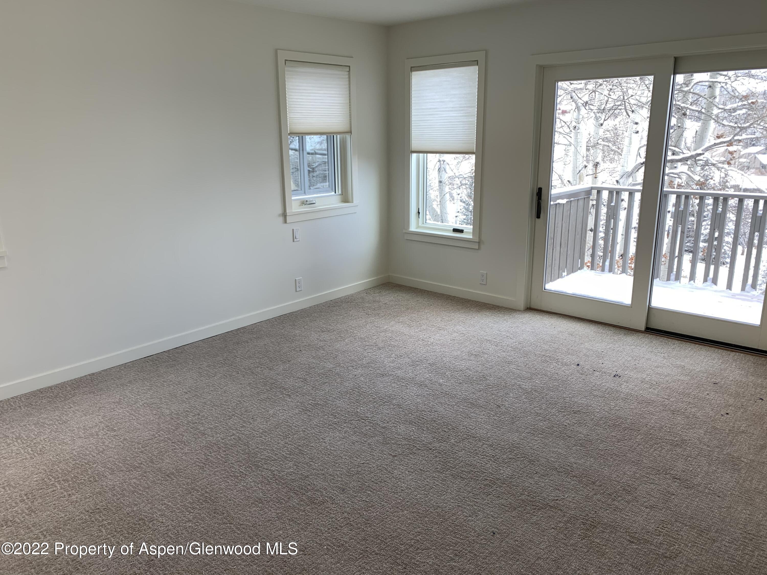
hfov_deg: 67.3
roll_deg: +0.7
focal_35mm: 26
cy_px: 288
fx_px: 576
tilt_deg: -14.9
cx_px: 384
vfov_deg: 53.1
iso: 32
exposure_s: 1/120
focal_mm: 4.25
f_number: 1.8
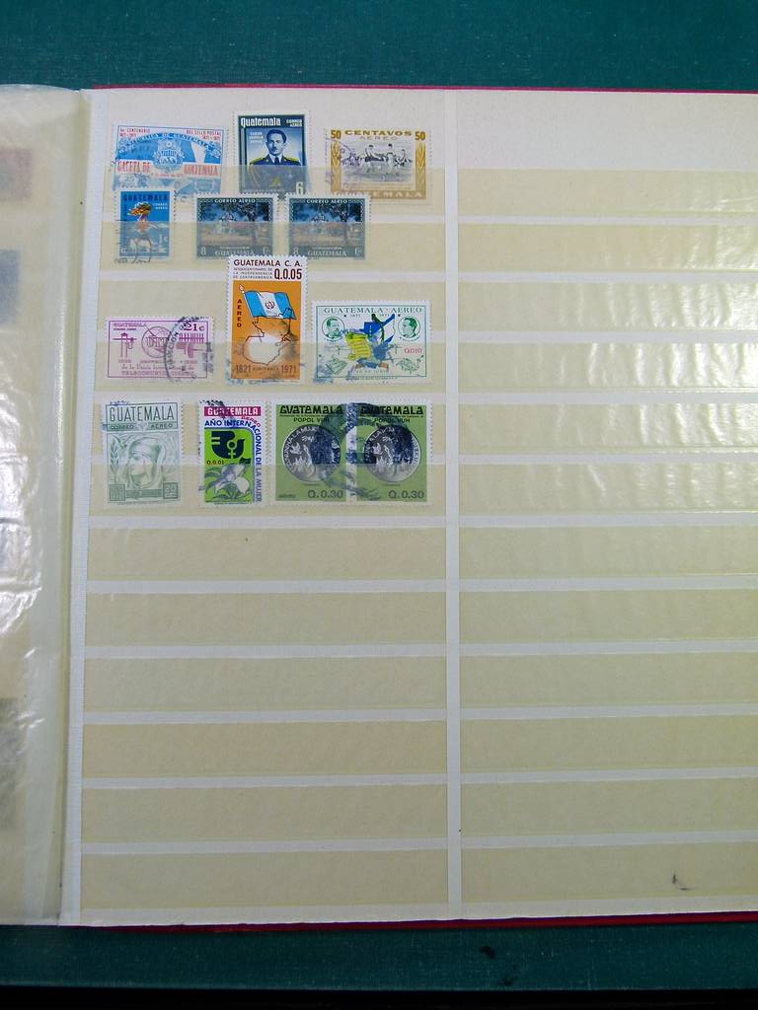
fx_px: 847
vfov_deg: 61.7
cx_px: 379
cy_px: 505
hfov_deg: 48.2
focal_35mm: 29
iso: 100
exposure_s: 1/125
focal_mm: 5.2
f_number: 4
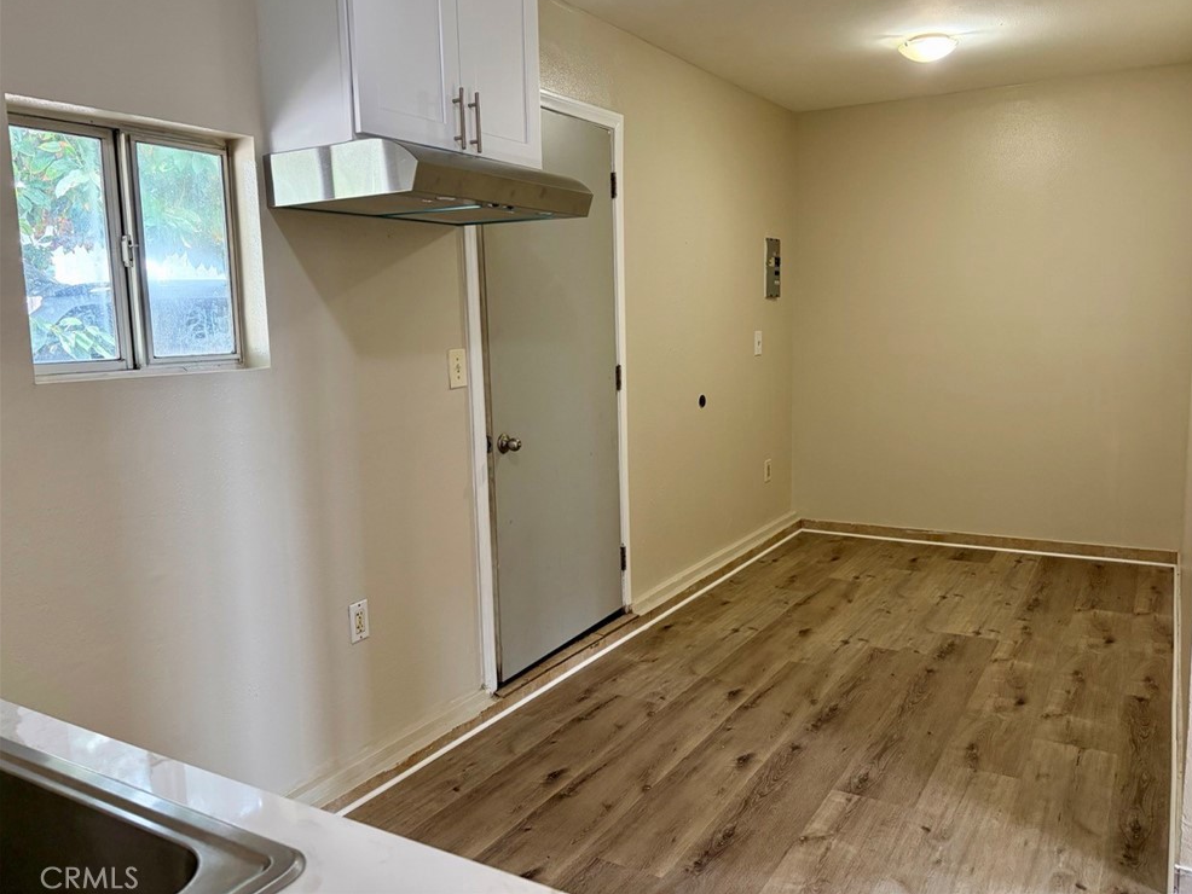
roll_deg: +1.7
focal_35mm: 27
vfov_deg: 51.4
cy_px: 431
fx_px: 930
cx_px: 618
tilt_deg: -6.7
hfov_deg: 65.3
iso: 160
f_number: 1.6
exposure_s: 1/60
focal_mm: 5.96
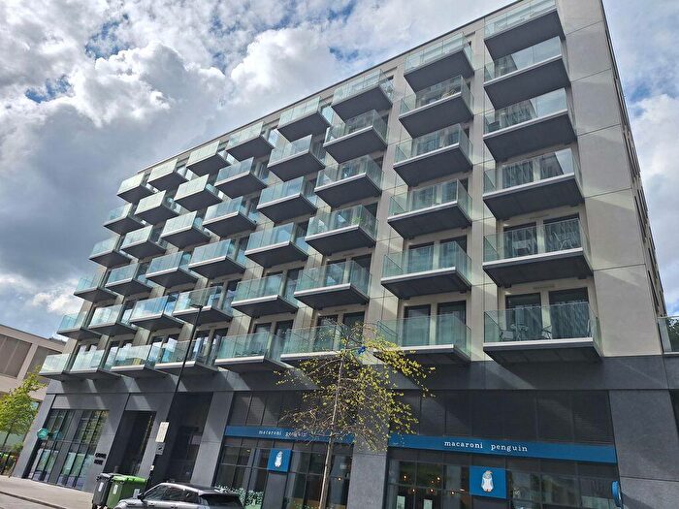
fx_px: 451
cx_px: 340
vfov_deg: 58.9
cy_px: 254
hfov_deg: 73.9
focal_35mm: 23
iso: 40
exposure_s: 1/2299
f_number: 1.8
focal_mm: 5.54
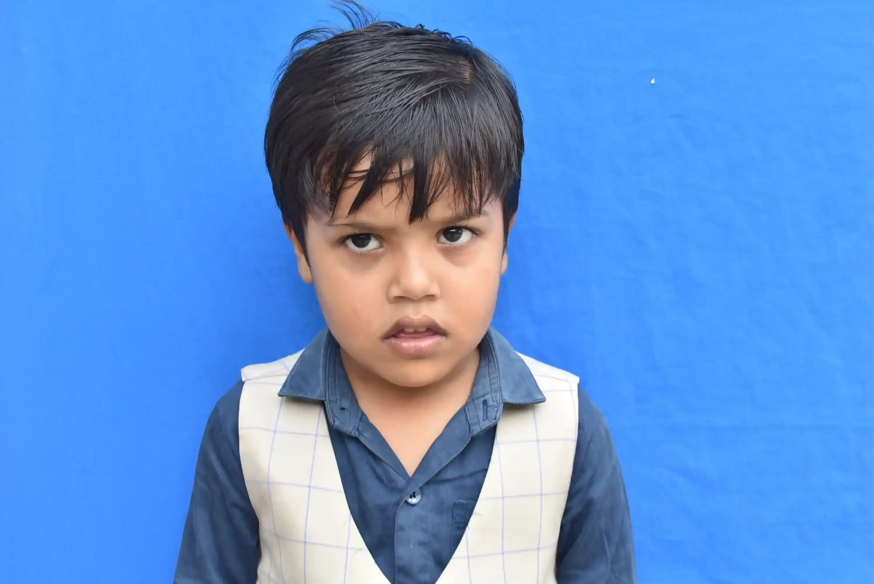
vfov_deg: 26.5
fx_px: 1239
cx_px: 437
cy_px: 292
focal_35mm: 51
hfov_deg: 38.9
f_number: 6.3
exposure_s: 1/80
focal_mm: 34
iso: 500
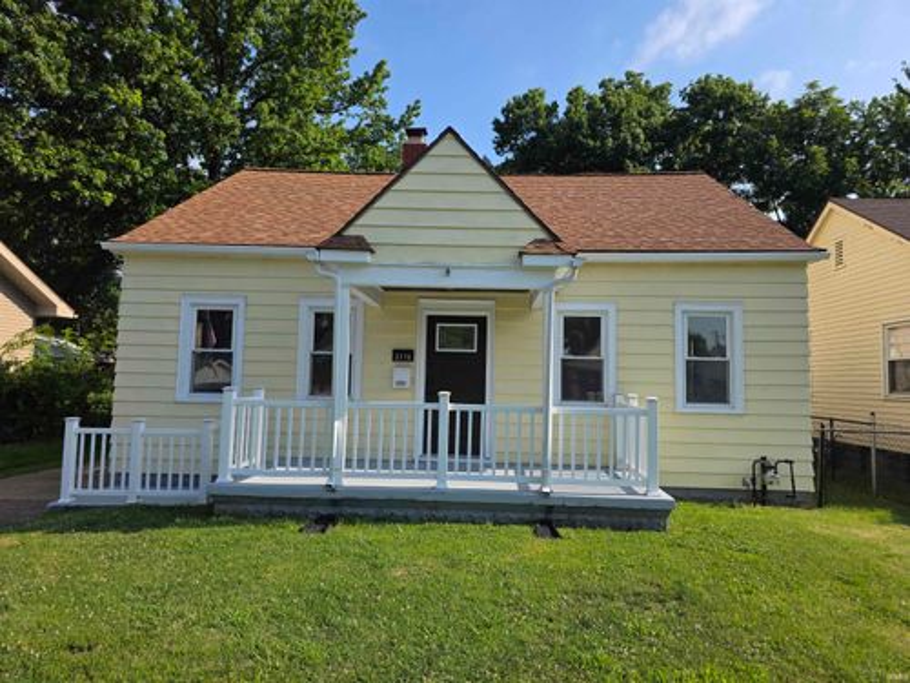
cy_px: 342
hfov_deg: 73.9
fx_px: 605
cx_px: 455
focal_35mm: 23
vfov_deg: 58.9
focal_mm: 6.3
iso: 80
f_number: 1.7
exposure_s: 1/4333
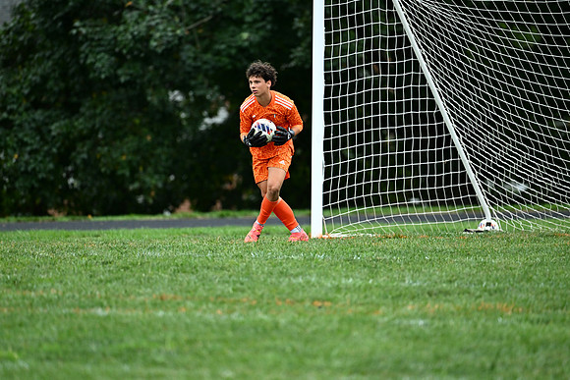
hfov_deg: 5.2
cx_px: 285
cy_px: 190
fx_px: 6335
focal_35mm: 400
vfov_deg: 3.4
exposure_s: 1/1250
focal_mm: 400
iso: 2500
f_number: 4.5
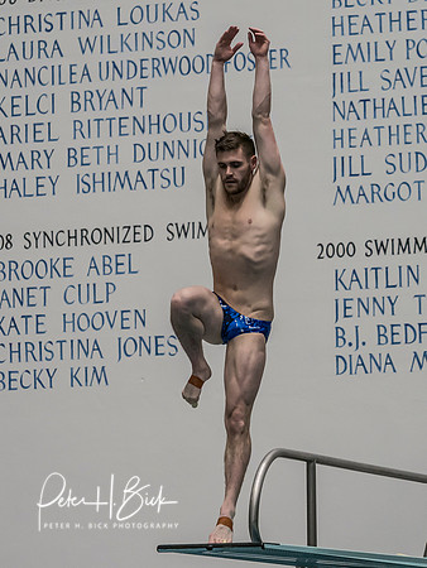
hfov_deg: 5.2
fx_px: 4682
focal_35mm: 285
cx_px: 218
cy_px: 272
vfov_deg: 6.9
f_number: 2.8
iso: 1600
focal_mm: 95
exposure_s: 1/1000
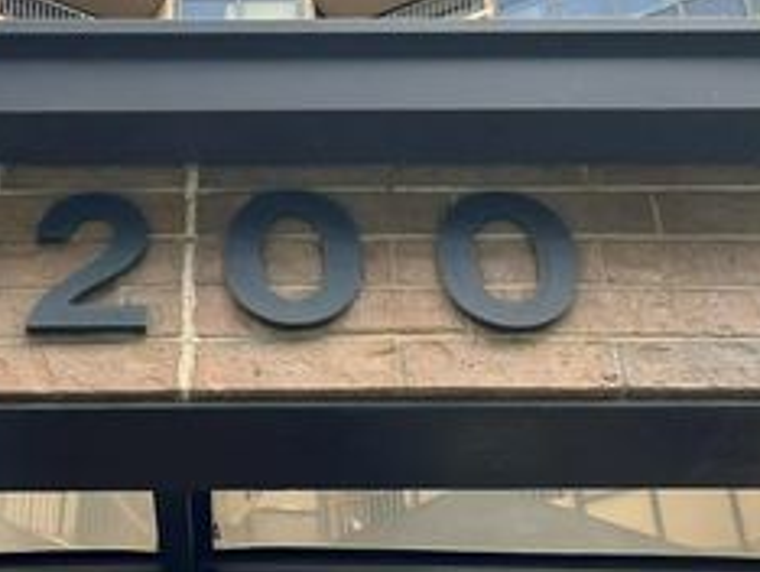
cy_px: 65
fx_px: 1560
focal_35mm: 71
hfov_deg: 27.1
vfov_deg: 20.4
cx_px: 224
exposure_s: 1/467
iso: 50
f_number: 1.6
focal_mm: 5.1
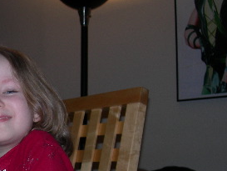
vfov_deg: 16.2
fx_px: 584
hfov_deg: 21.2
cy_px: 179
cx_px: -7
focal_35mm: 89
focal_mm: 7.8
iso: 50
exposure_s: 1/60.1
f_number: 2.8
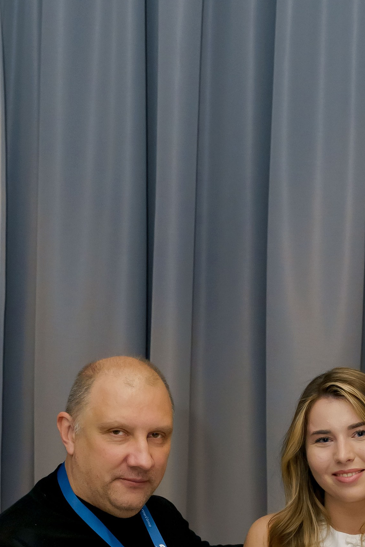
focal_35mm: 84
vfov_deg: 23.3
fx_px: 1277
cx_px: 286
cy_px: 525
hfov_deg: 16.2
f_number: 5
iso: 3200
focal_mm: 35
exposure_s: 1/125
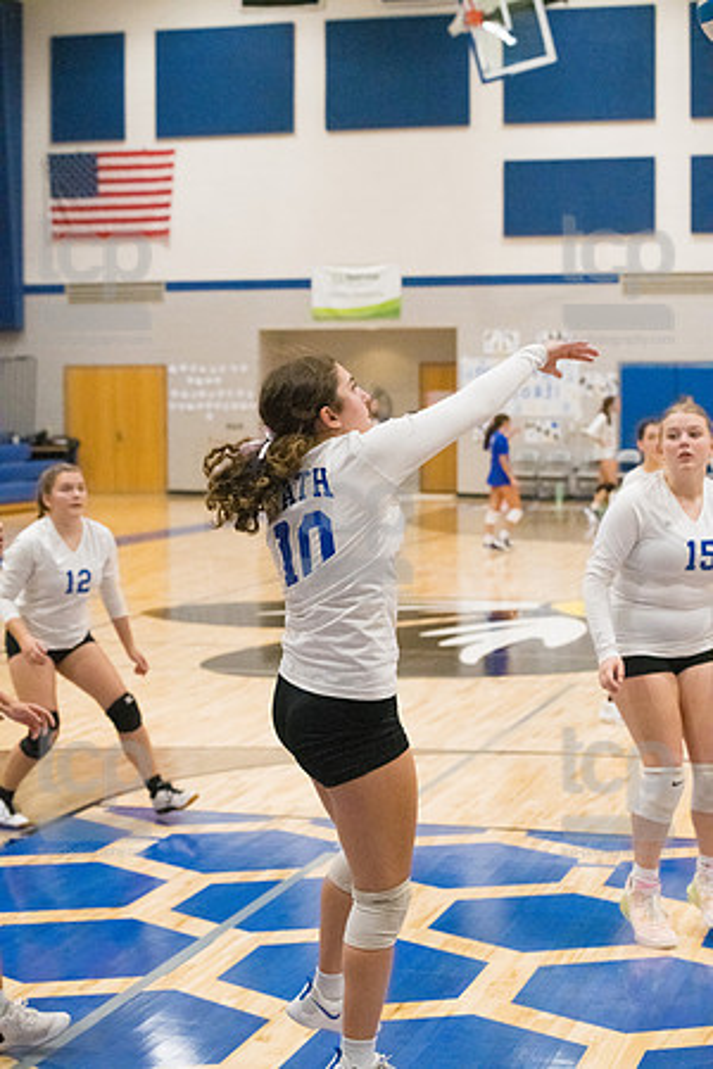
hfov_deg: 19.5
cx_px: 356
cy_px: 534
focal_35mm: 70
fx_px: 2079
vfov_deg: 28.8
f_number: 4.5
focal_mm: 70
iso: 10000
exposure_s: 1/1600
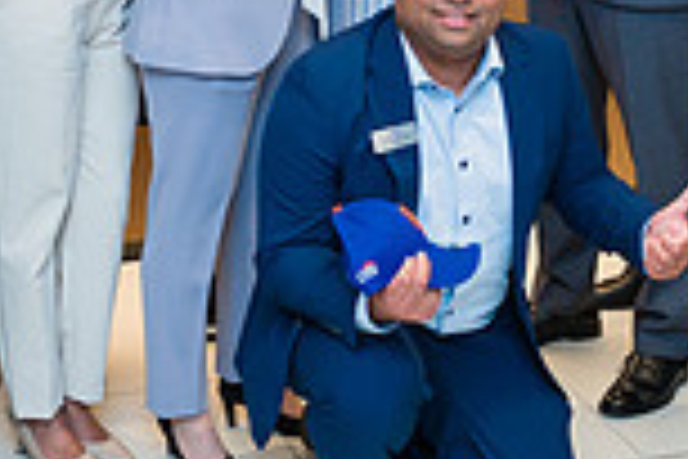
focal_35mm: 91
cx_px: 360
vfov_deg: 14.6
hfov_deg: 22.4
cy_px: -63
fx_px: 1739
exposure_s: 1/200
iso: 400
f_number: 4
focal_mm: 24
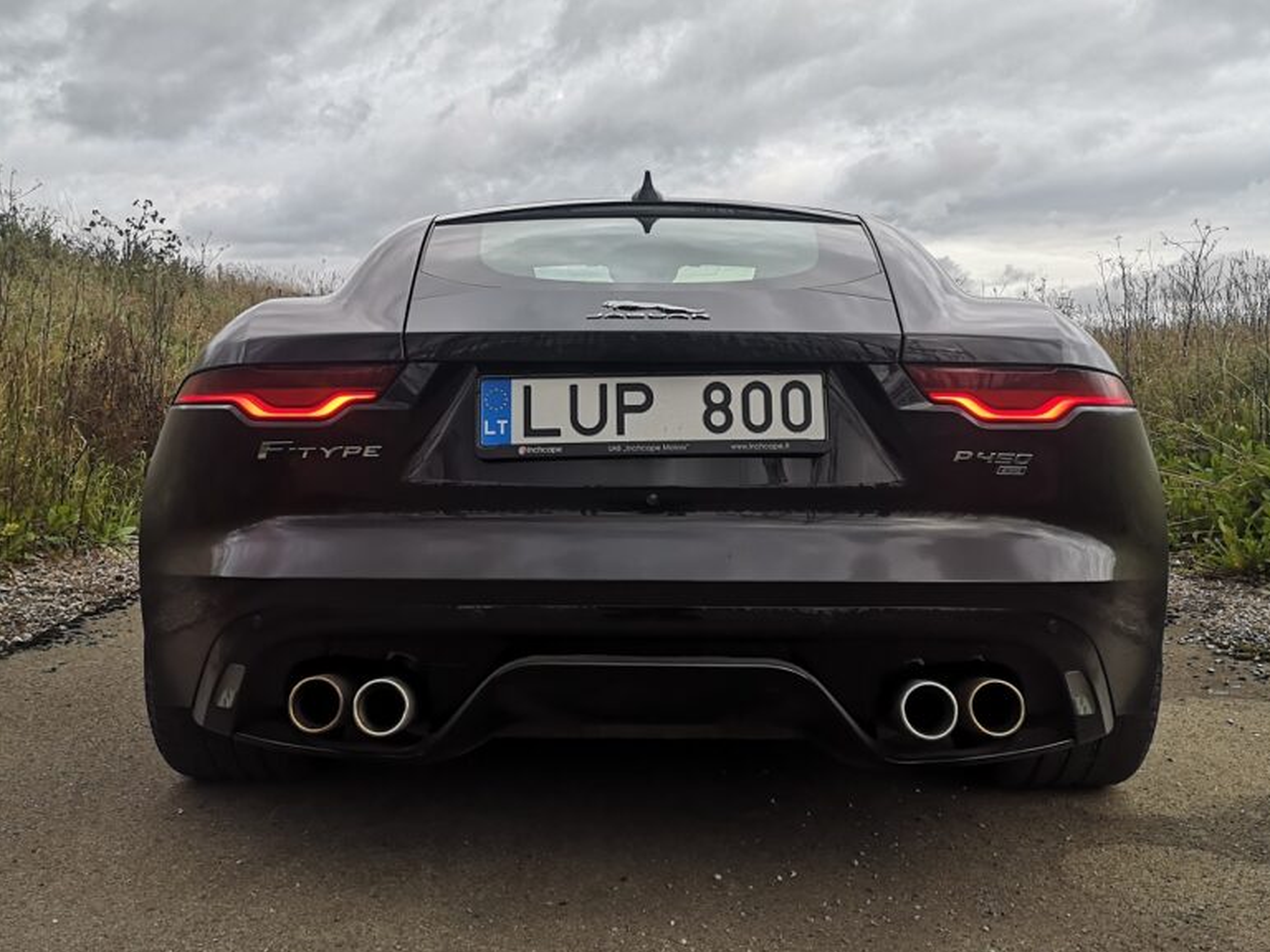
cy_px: 383
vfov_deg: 39.5
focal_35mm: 36
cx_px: 607
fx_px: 1321
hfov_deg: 51.3
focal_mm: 3.95
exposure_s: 1/677
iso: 50
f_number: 1.8
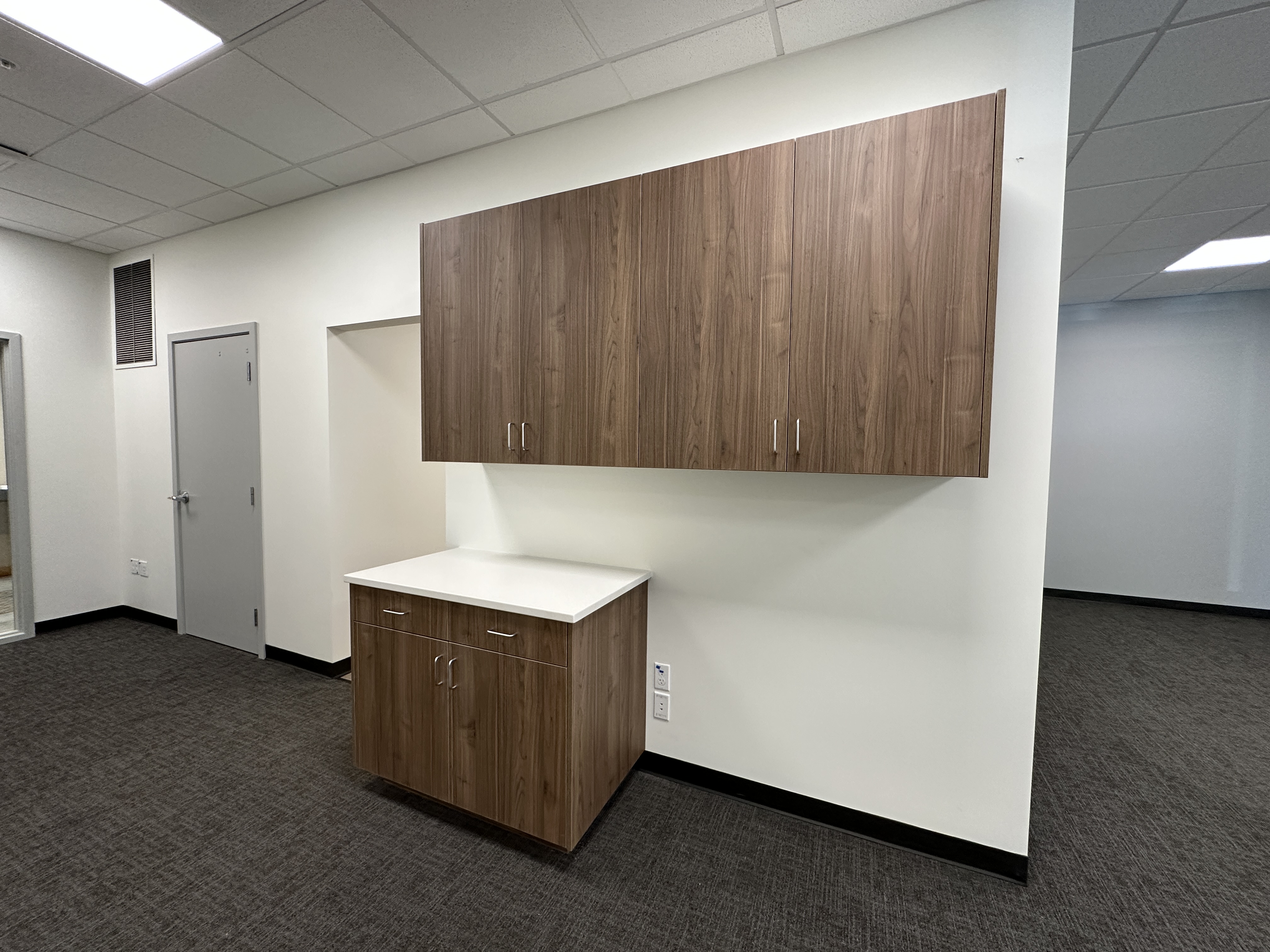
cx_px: 635
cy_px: 476
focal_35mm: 14
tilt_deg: -3.0
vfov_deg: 85.7
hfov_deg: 102.1
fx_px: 514
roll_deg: -0.8
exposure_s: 1/120
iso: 250
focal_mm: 2.22
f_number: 2.2
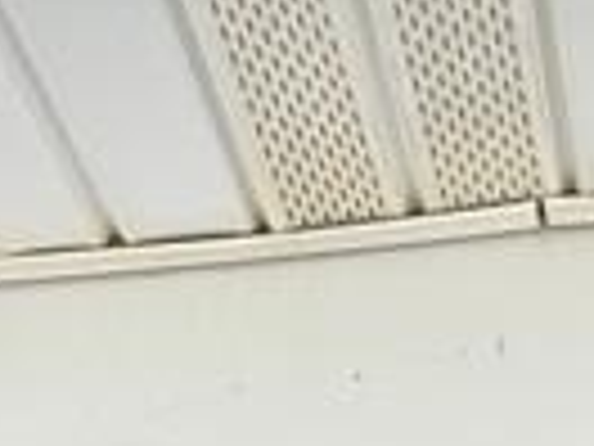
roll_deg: +0.1
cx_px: 540
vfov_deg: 8.4
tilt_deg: -7.4
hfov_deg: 17.8
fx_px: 1870
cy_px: 1703
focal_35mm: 109
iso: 100
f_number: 2.2
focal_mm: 2.22
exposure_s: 1/99
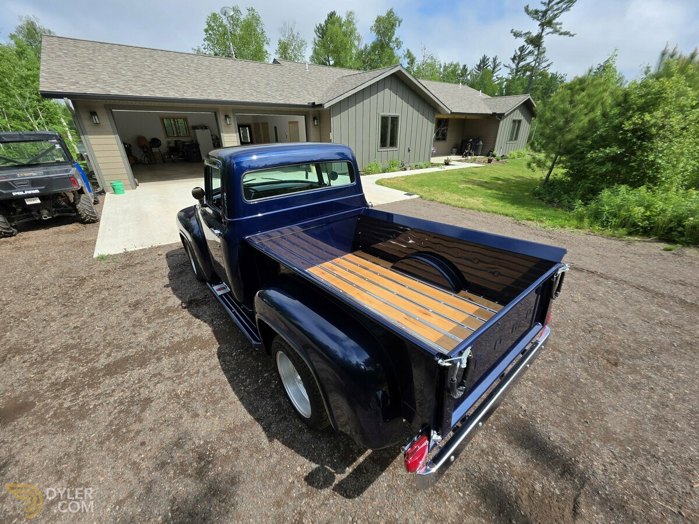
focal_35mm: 13
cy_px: 262
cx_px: 350
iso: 40
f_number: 1.9
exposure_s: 1/1785
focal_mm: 2.2
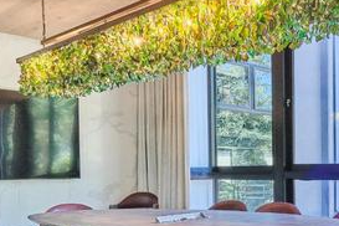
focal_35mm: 44
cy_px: 177
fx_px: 414
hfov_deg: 37.6
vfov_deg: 29.9
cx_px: 369
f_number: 8
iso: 800
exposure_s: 1/13
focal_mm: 10
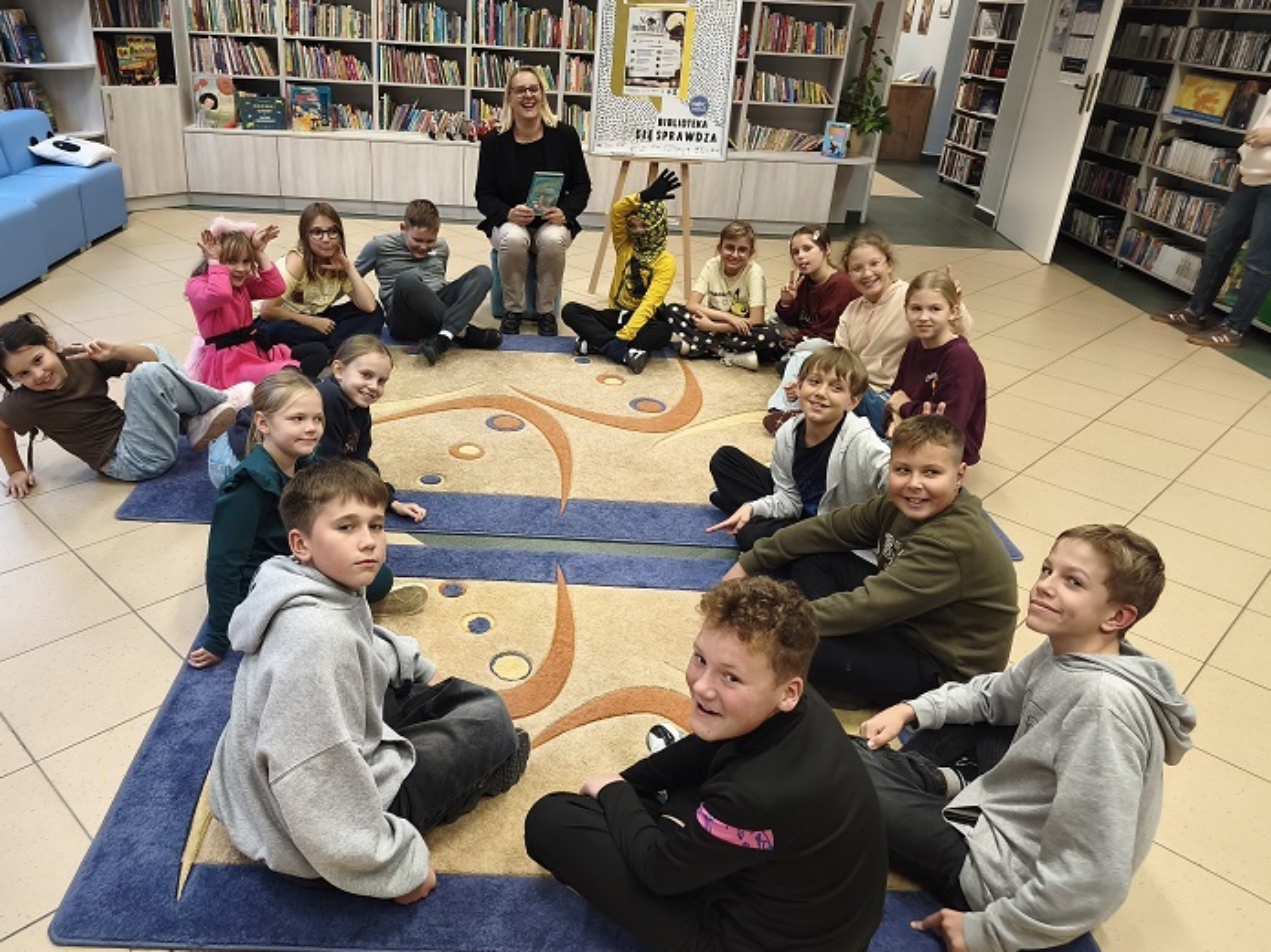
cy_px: 471
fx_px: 991
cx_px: 549
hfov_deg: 65.0
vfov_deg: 51.3
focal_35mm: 27
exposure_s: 1/50
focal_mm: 6.06
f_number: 1.7
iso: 1000
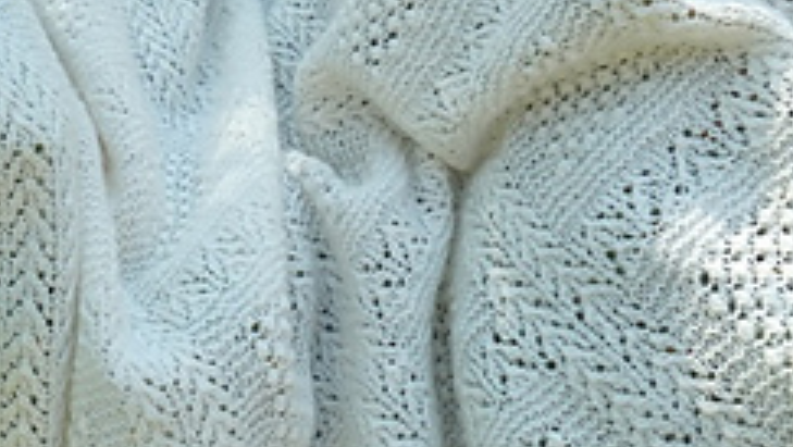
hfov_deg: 36.4
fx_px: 1178
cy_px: 207
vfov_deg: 21.5
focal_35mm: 56
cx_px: 206
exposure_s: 1/125
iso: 125
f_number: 4
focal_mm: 4.1
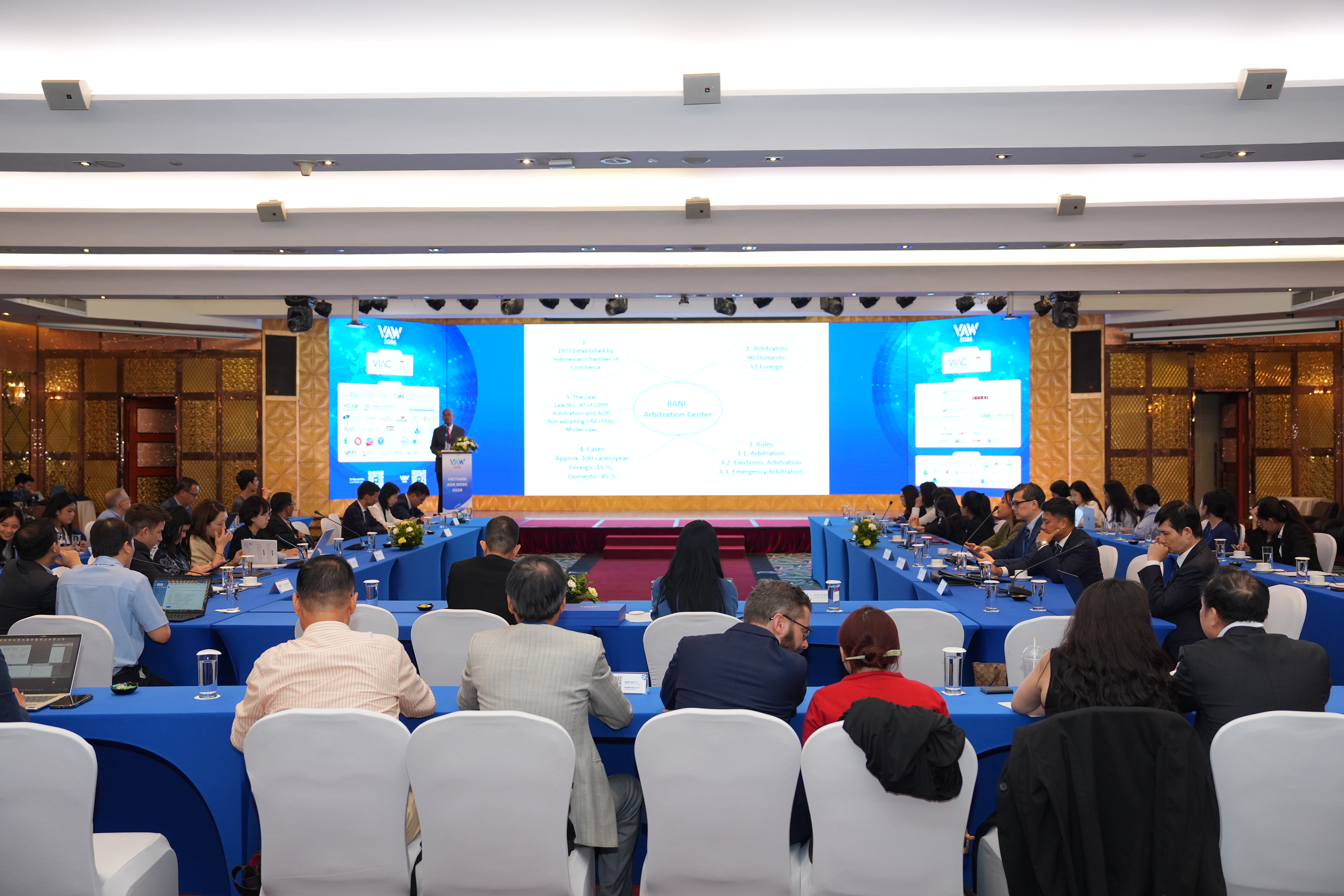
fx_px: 1232
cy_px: 448
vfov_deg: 40.0
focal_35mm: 33
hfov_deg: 57.2
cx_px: 672
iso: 1250
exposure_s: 1/250
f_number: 3.5
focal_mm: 33
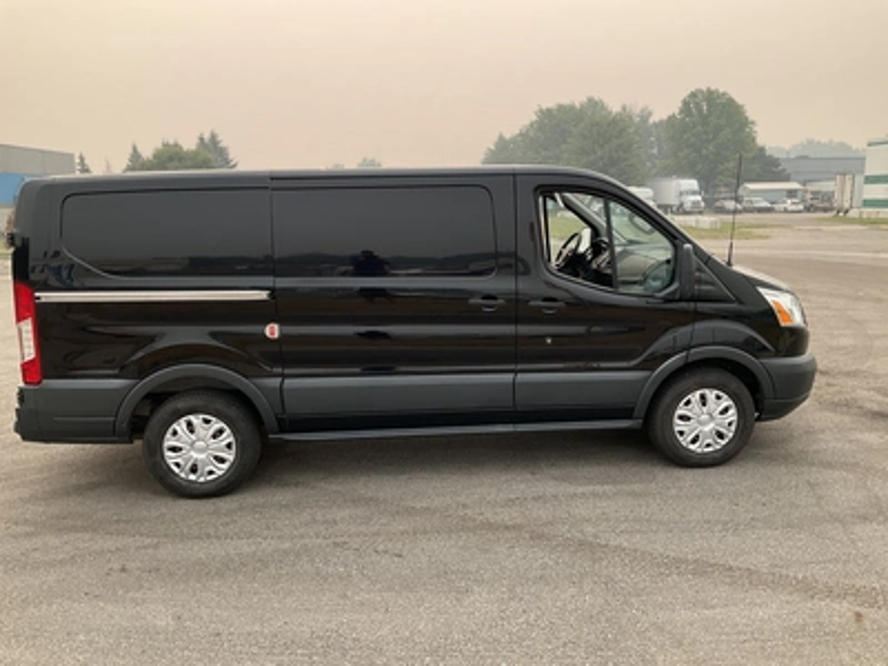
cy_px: 333
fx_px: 744
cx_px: 444
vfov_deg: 48.2
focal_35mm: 29
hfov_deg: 61.7
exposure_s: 1/439
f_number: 1.8
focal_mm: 3
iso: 25
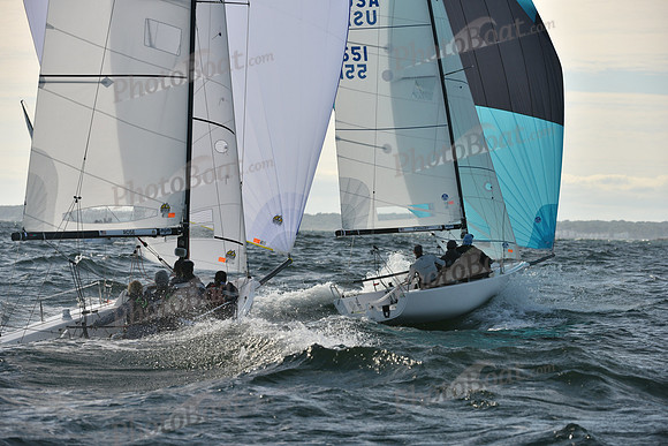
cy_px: 223
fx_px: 3712
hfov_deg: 10.3
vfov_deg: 6.9
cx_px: 334
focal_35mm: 200
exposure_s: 1/1000
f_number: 7.1
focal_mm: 200
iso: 250
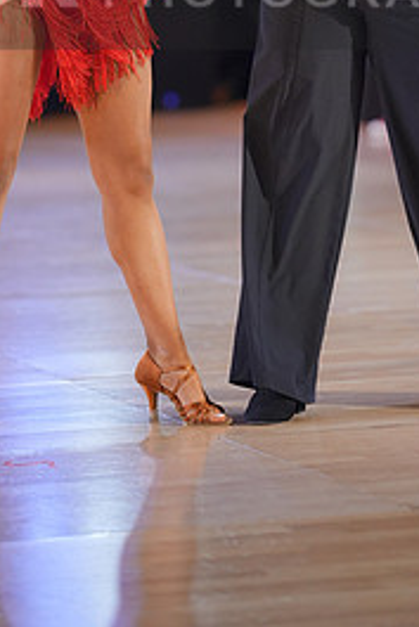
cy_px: -28
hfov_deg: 6.3
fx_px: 3818
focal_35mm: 219
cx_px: 247
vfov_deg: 9.3
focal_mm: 100
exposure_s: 1/500
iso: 1000
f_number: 2
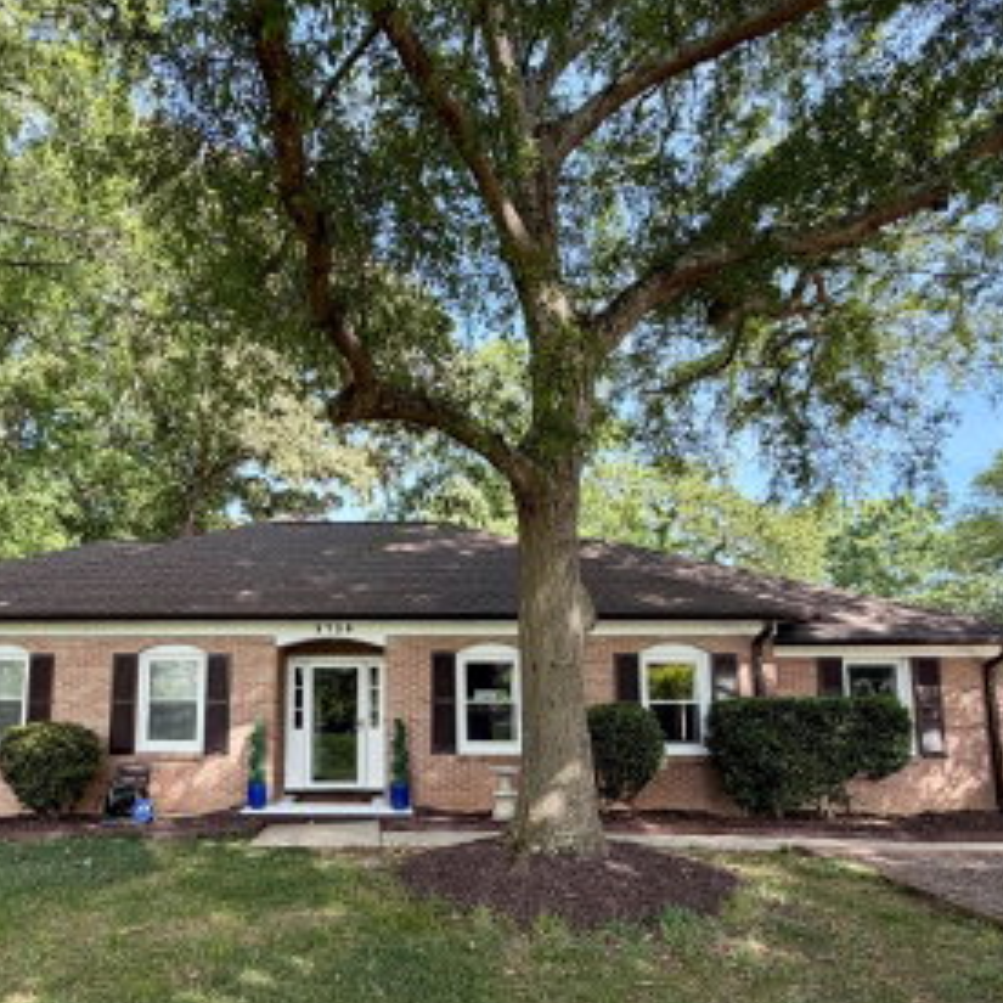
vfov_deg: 66.3
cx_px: 372
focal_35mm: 23
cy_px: 624
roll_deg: -0.2
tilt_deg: +8.3
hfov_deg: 66.2
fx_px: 754
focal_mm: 2.22
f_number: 2.2
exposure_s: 1/206
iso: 50
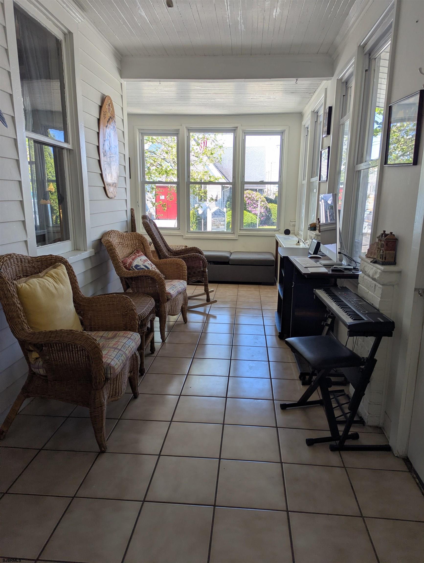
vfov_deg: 71.5
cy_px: 282
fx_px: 391
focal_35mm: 24
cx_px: 212
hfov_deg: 56.9
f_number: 1.85
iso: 35
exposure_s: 1/188
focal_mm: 6.81
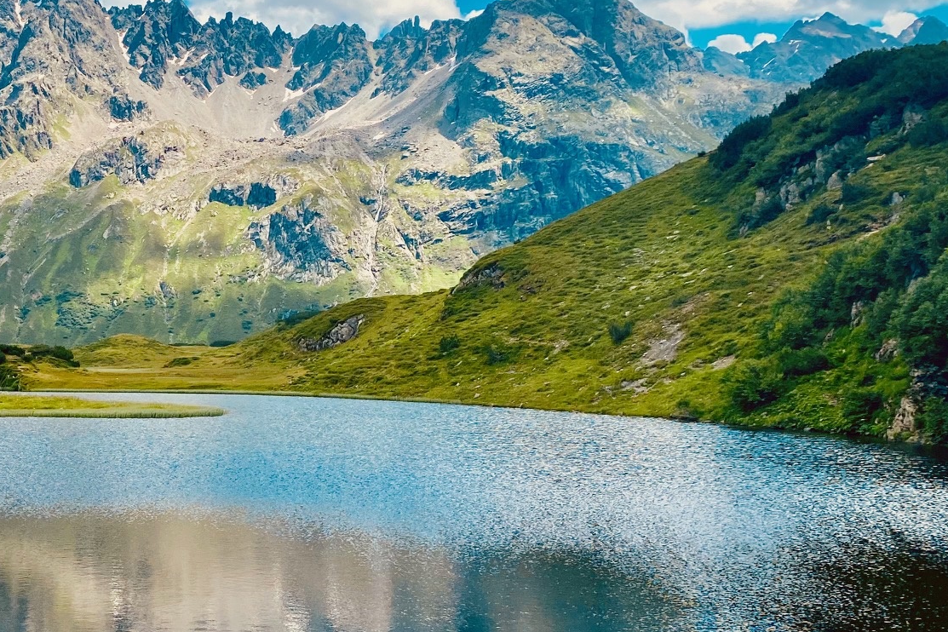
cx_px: 141
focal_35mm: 49
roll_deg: +0.6
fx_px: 1290
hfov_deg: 38.3
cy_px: 349
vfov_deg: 27.5
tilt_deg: -0.2
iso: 32
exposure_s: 1/2817
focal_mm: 4.25
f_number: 1.8
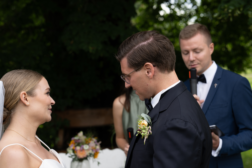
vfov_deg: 16.1
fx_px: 595
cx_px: 126
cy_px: 84
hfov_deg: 23.9
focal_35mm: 85
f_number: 5.6
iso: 160
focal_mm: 85
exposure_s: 1/160
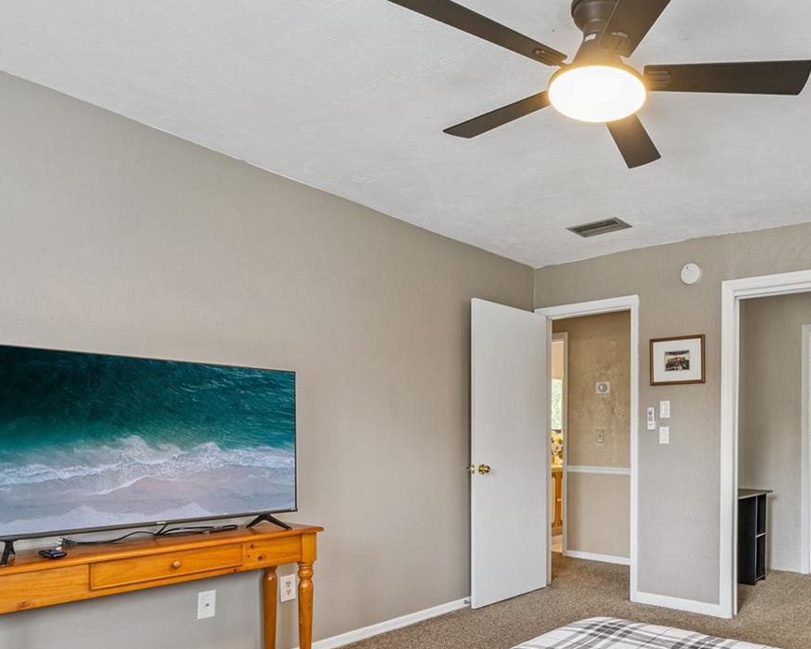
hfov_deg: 63.2
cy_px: 435
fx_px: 624
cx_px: 582
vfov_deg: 53.8
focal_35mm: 26
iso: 400
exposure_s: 1/13
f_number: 9
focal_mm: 10
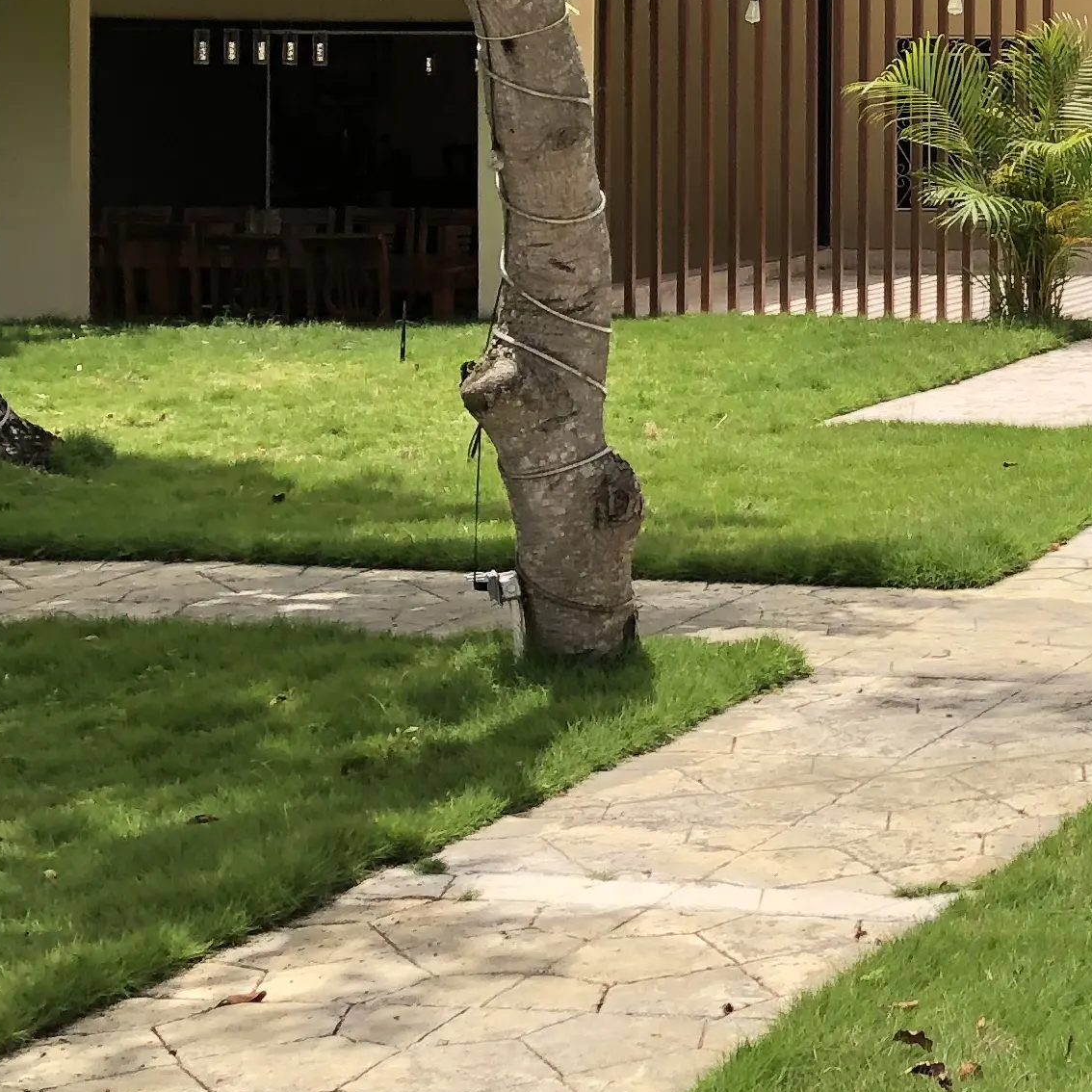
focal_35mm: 88
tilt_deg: -1.8
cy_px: 78
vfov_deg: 19.3
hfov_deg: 17.3
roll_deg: +0.4
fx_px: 3141
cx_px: 1750
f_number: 1.8
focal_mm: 3.99
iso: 20
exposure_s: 1/1600
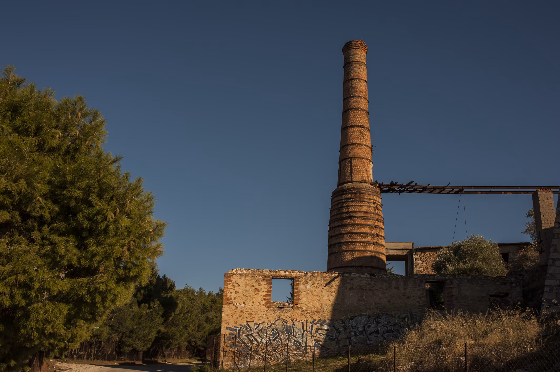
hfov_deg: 54.5
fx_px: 544
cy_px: 186
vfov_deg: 37.8
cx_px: 280
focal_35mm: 35
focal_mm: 35
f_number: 8
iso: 200
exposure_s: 1/1250
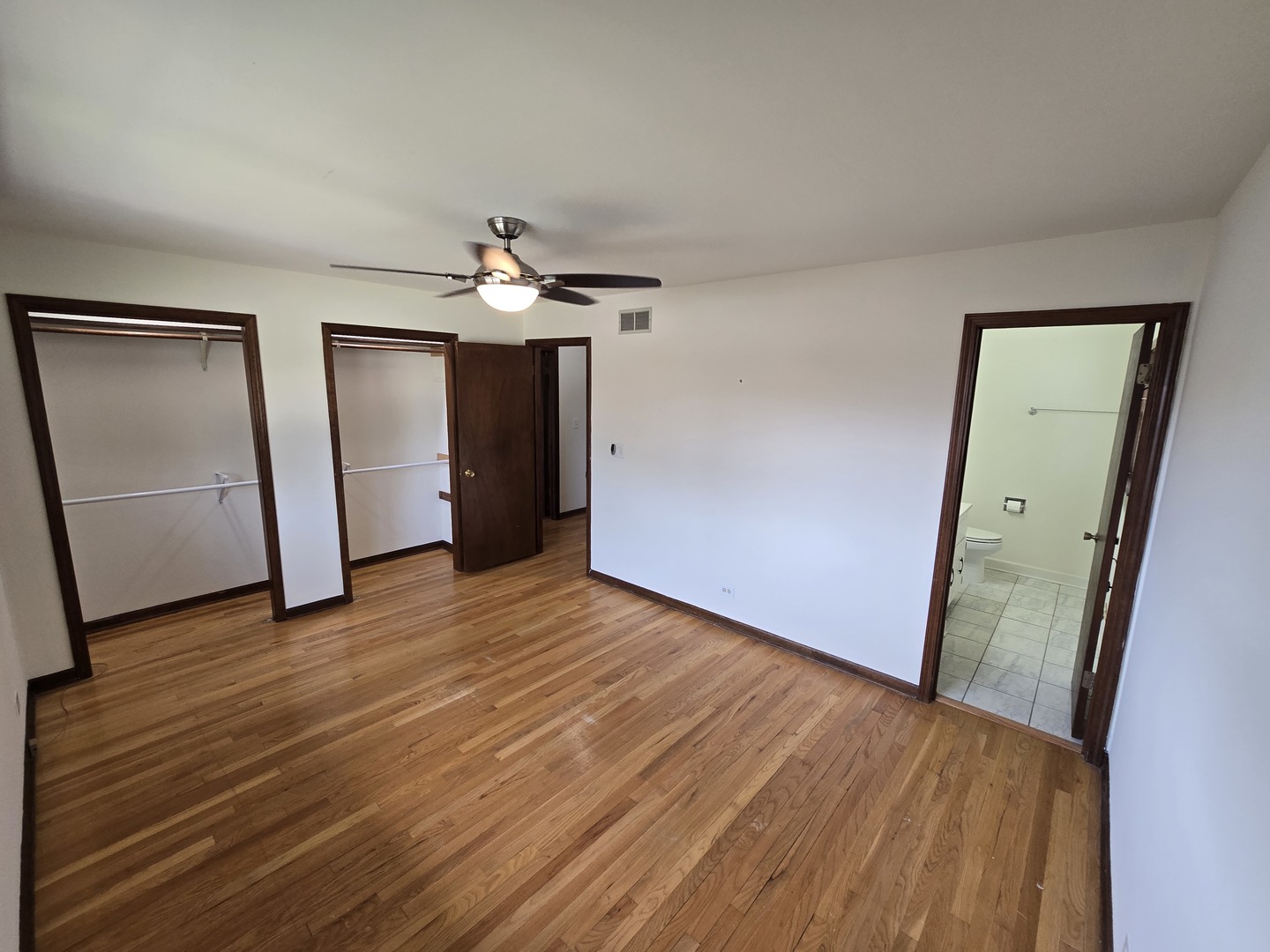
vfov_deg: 89.9
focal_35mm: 13
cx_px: 635
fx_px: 477
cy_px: 476
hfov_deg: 106.2
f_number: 2.2
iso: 125
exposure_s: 1/60
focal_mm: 2.2
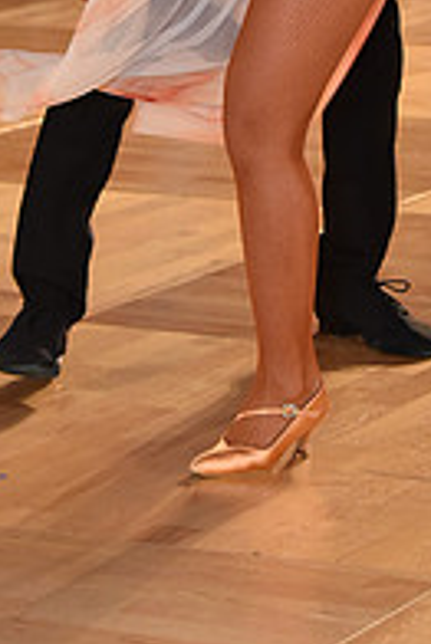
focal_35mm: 207
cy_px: -207
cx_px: 209
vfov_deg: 9.7
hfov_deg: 6.6
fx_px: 3711
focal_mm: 70
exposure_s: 1/320
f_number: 5
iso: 2000
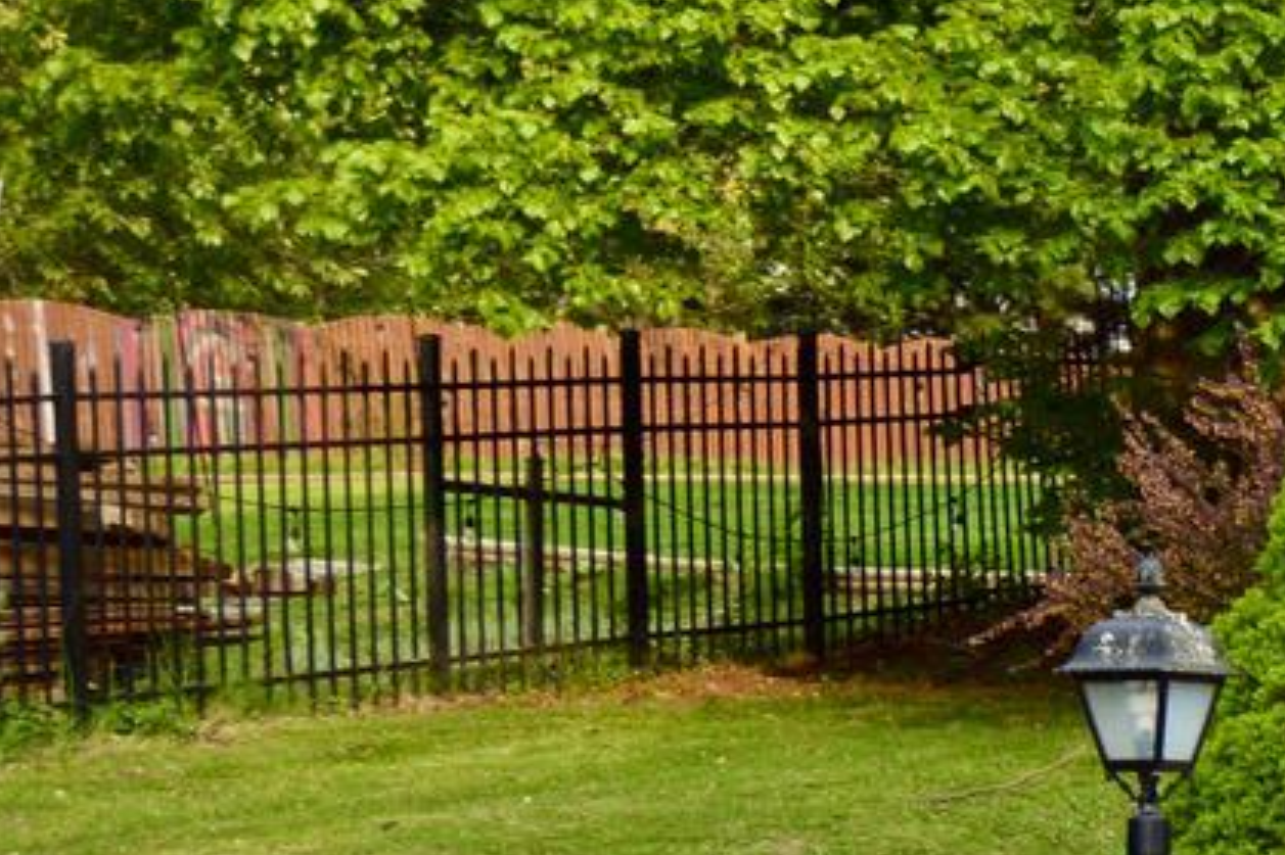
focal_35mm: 132
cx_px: 2913
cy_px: 795
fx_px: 4710
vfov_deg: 10.3
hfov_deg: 12.7
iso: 100
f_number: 4
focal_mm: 18
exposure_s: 1/200
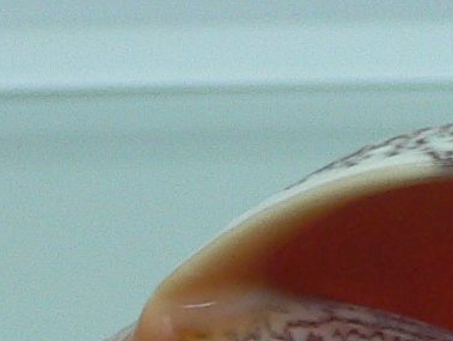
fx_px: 2436
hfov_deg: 10.3
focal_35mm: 186
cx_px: 680
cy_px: 634
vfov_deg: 7.7
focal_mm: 4.6
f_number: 2.8
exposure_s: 1/60
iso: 80
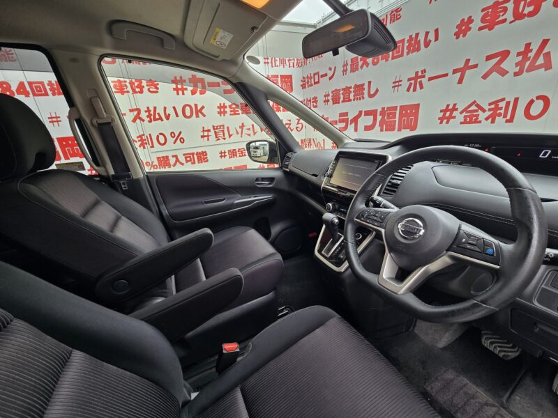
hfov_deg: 106.2
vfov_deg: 89.9
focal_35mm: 13
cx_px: 279
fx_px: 210
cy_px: 209
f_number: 2.2
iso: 50
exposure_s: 1/100
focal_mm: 2.2
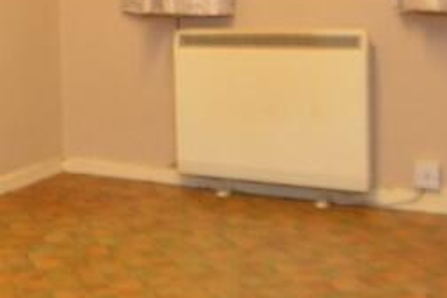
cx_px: 85
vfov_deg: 21.3
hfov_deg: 32.0
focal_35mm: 61
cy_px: -14
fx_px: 757
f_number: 4
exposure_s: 1/13
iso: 100
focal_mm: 10
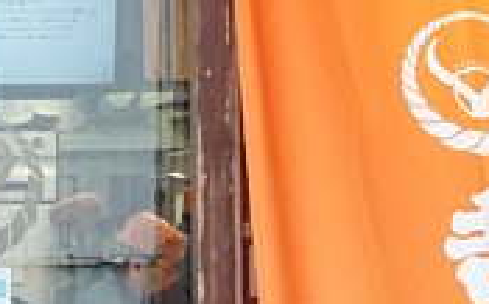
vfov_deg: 6.1
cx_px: 632
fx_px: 2863
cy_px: -74
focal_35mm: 215
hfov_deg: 9.6
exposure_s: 1/250
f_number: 8
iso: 4000
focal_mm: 24
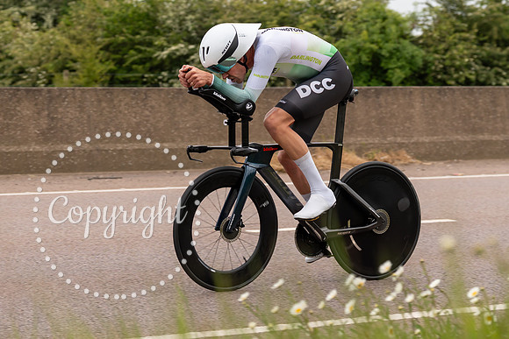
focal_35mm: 121
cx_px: 199
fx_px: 1713
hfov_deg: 16.9
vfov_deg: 11.3
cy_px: 109
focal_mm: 70
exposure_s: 1/1000
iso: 250
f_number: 3.5
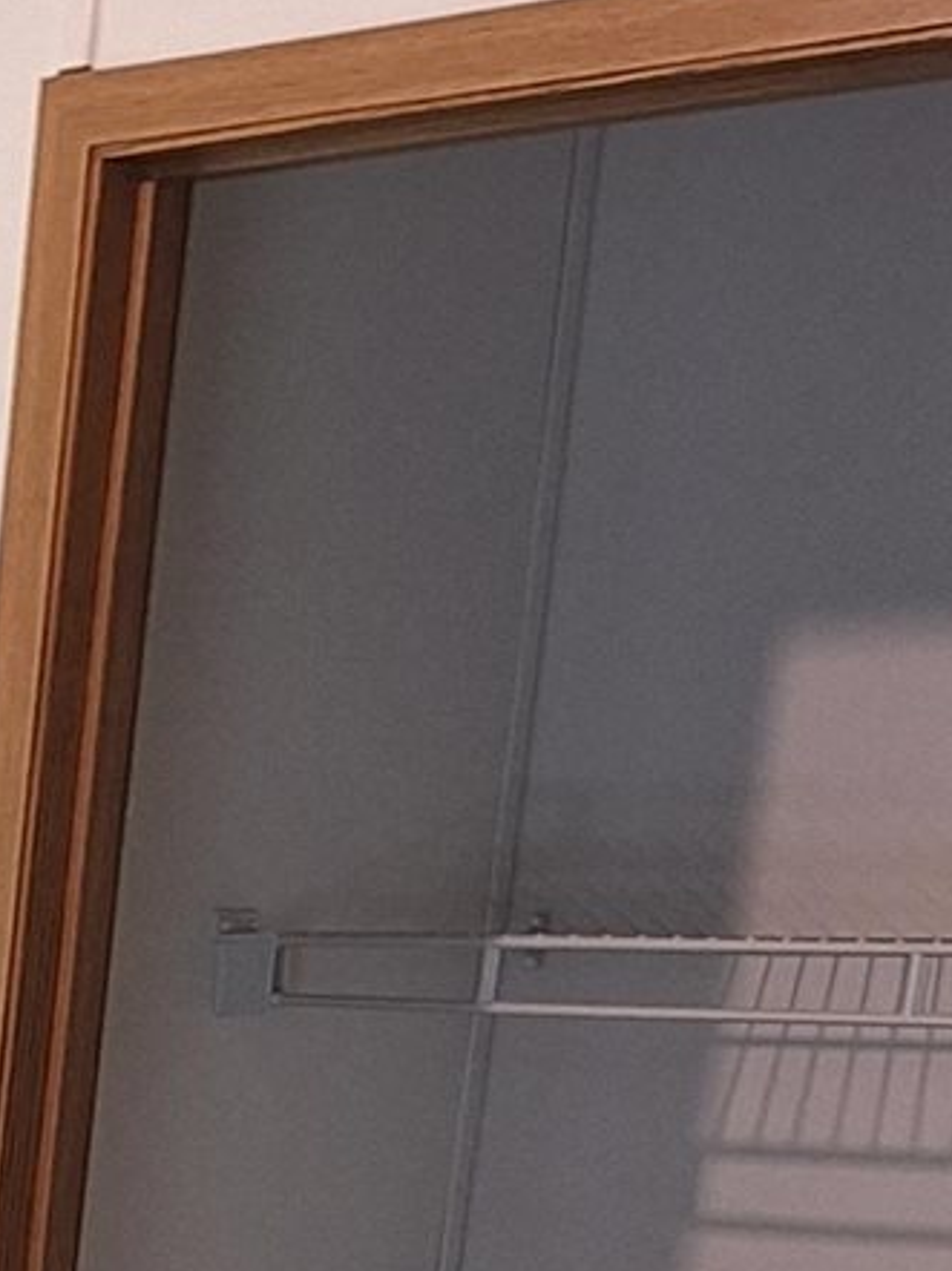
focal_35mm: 120
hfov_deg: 10.8
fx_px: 4405
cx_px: -1211
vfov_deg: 14.1
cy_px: 2453
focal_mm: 5.54
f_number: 1.8
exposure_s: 1/40
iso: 125
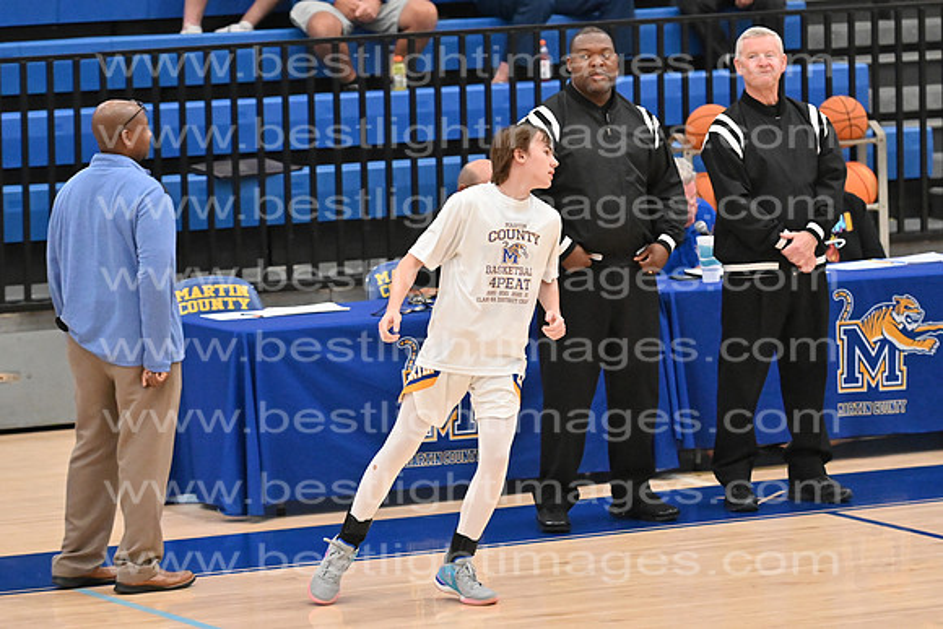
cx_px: 472
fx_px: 6078
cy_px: 314
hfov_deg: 8.9
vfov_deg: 5.9
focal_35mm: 232
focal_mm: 155
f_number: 4
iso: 7200
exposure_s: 1/800
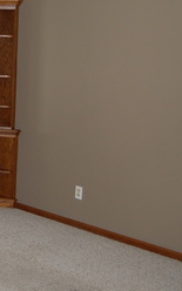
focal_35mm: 71
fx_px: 563
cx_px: -155
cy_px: 57
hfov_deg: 15.5
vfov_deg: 28.4
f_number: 3.5
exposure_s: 1/80
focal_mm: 18
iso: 400
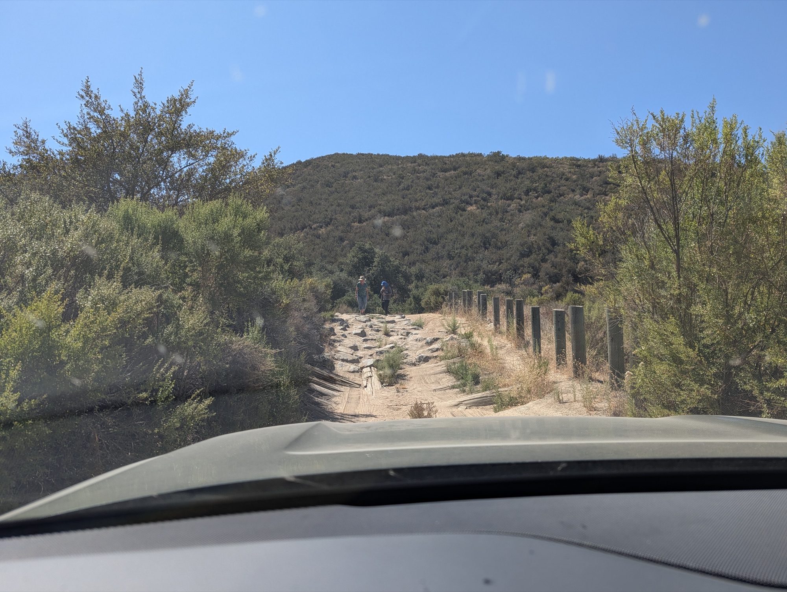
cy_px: 296
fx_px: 546
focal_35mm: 24
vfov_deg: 56.9
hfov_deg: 71.5
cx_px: 394
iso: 20
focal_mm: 6.9
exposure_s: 1/647
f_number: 1.68
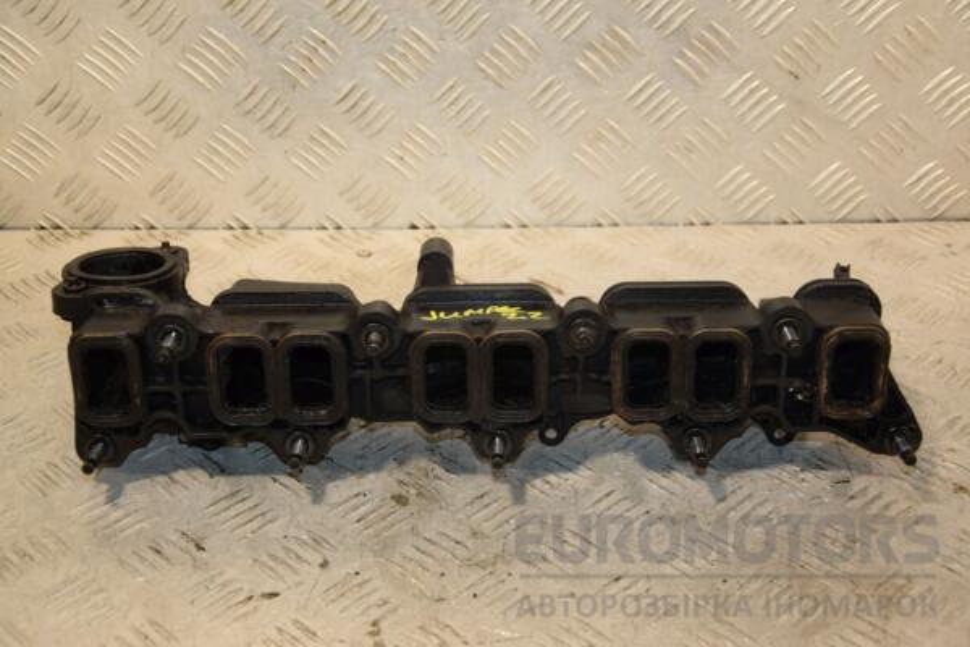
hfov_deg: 37.9
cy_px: 324
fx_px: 1414
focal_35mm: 52
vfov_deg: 25.8
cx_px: 485
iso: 800
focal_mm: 35
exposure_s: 1/200
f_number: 5
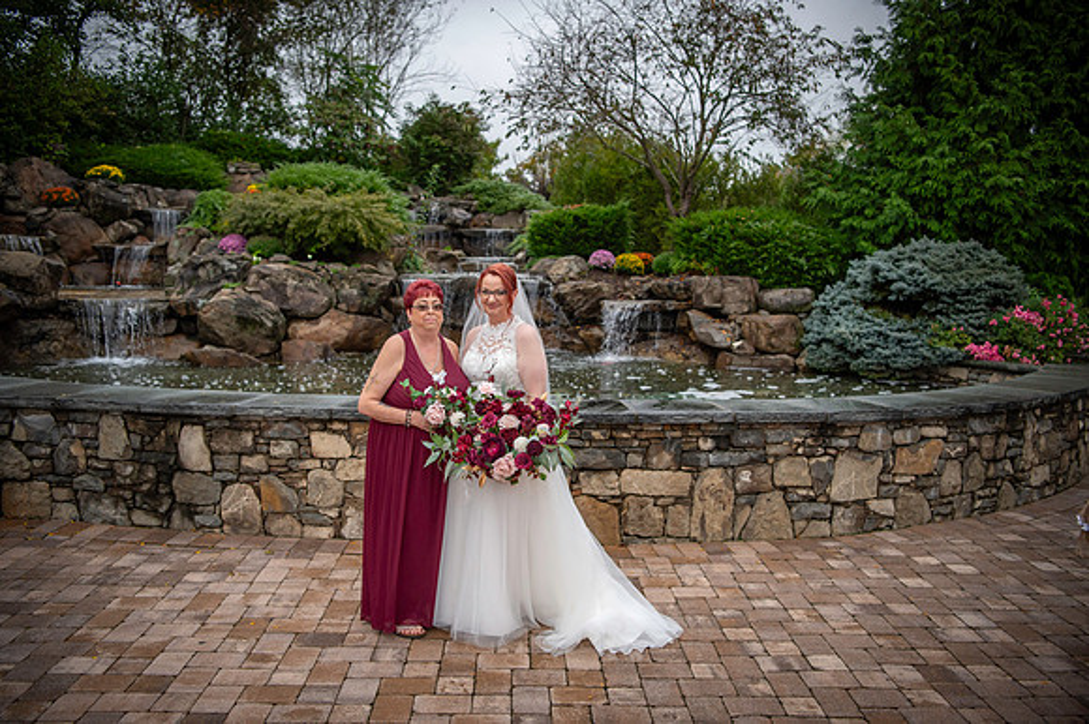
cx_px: 544
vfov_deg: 42.3
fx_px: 937
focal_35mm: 31
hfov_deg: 60.3
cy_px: 362
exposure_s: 1/2000
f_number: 2.8
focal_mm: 31
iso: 800
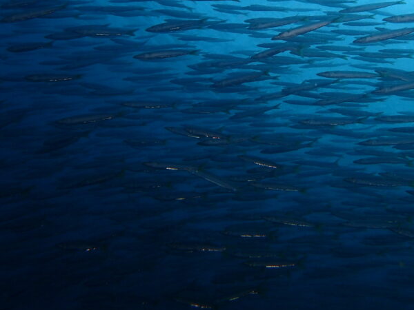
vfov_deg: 35.0
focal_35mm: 40
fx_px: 478
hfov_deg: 45.5
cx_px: 298
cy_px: 71
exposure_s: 1/800
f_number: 2.8
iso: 100
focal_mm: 4.5
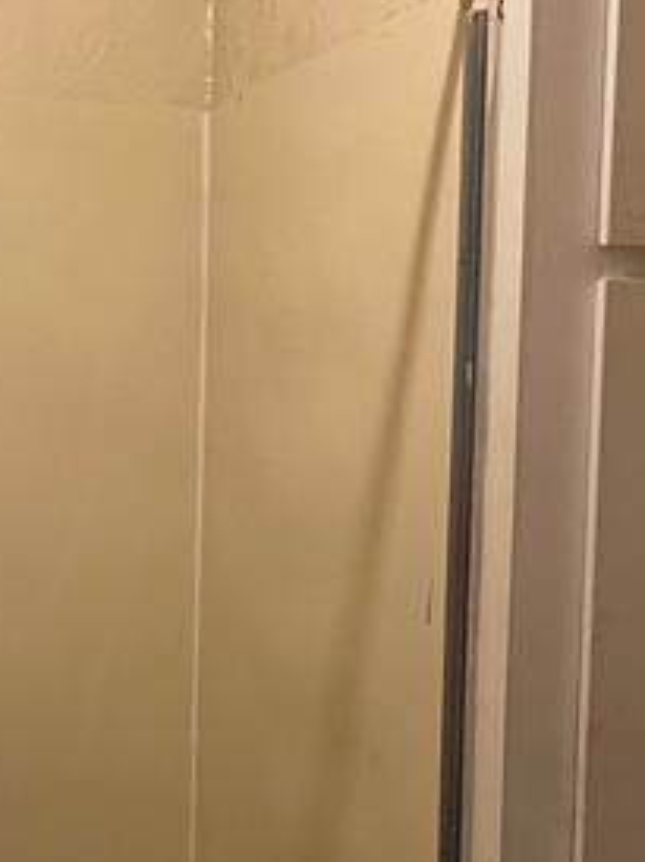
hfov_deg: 19.7
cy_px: 654
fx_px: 1816
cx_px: 53
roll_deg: -1.5
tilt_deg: -10.8
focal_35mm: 73
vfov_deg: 26.3
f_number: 1.6
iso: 320
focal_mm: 5.1
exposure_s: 1/60
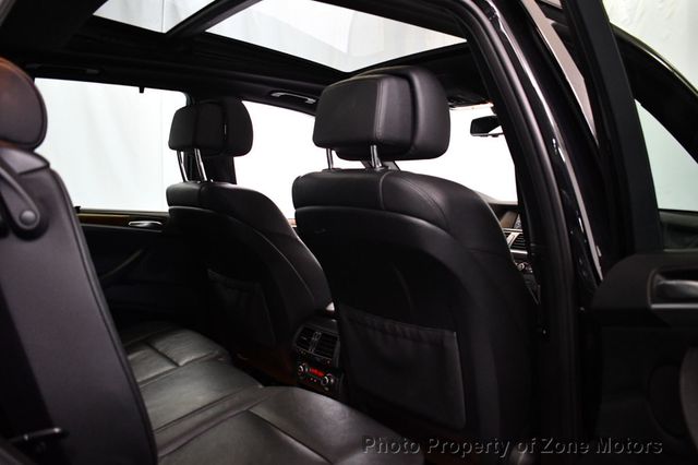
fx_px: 581
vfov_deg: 43.6
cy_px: 232
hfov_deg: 62.0
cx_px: 349
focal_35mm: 30
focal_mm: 20
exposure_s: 1/100
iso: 3200
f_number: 3.8
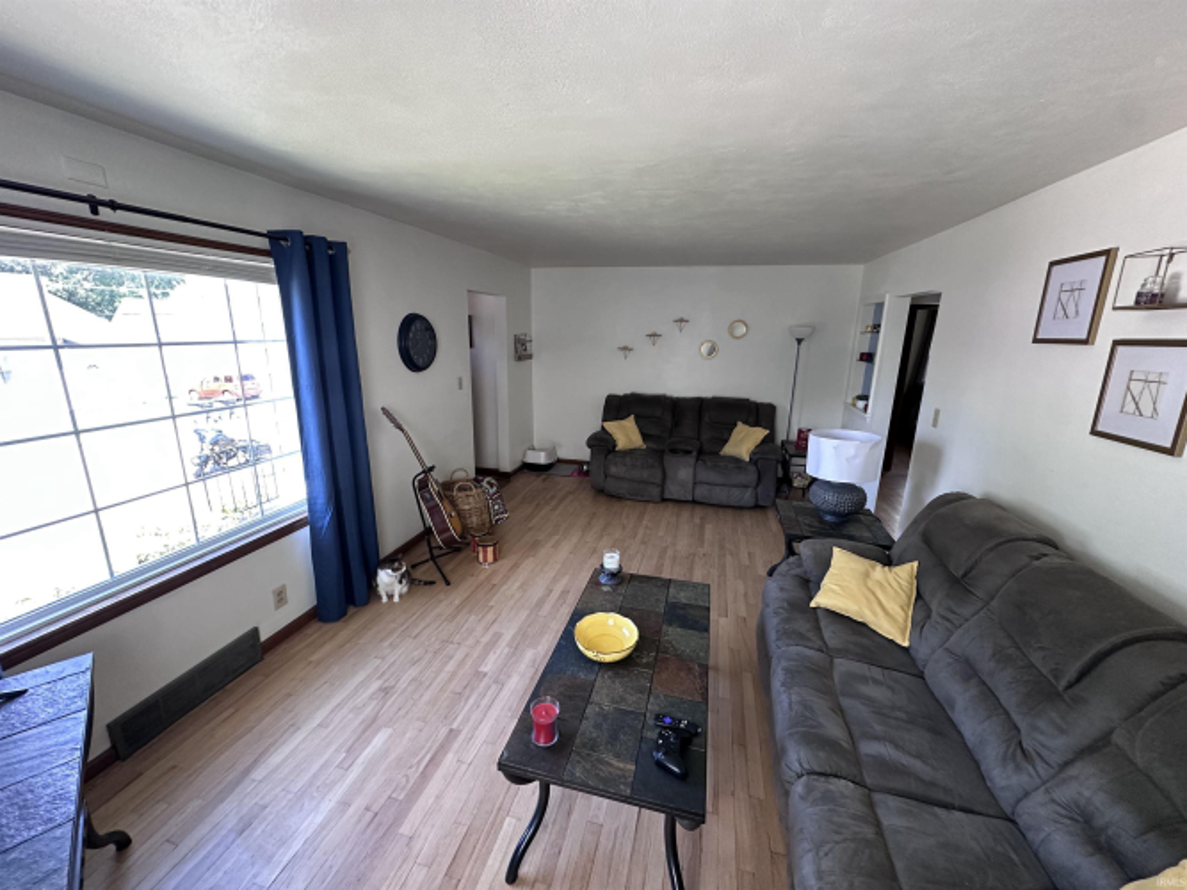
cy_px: 445
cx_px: 594
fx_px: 480
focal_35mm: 14
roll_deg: -1.5
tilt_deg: -14.2
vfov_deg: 85.7
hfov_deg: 102.1
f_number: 2.2
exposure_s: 1/99
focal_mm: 2.22
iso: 250
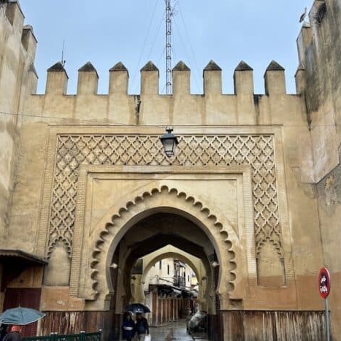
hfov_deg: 52.5
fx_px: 345
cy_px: 213
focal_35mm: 31
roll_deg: -1.8
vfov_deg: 52.0
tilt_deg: +14.3
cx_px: 170
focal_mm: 5.7
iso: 40
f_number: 1.5
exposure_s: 1/287
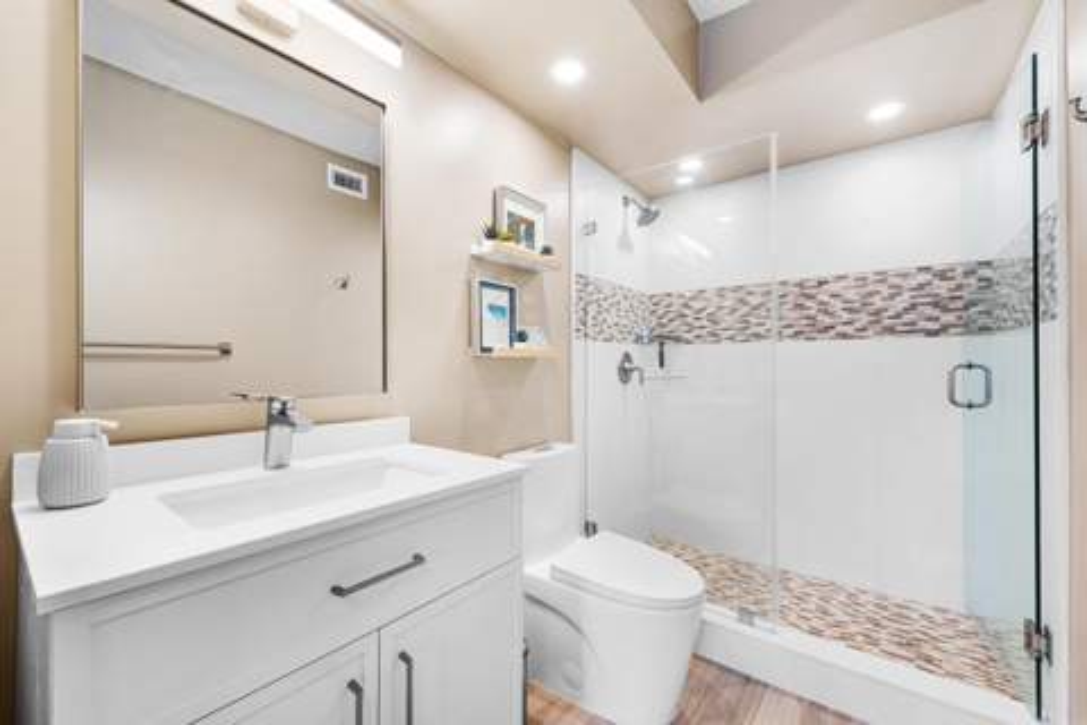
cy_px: 362
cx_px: 544
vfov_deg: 77.3
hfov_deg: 100.4
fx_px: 453
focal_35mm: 15
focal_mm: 15
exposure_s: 1/2
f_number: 9
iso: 125
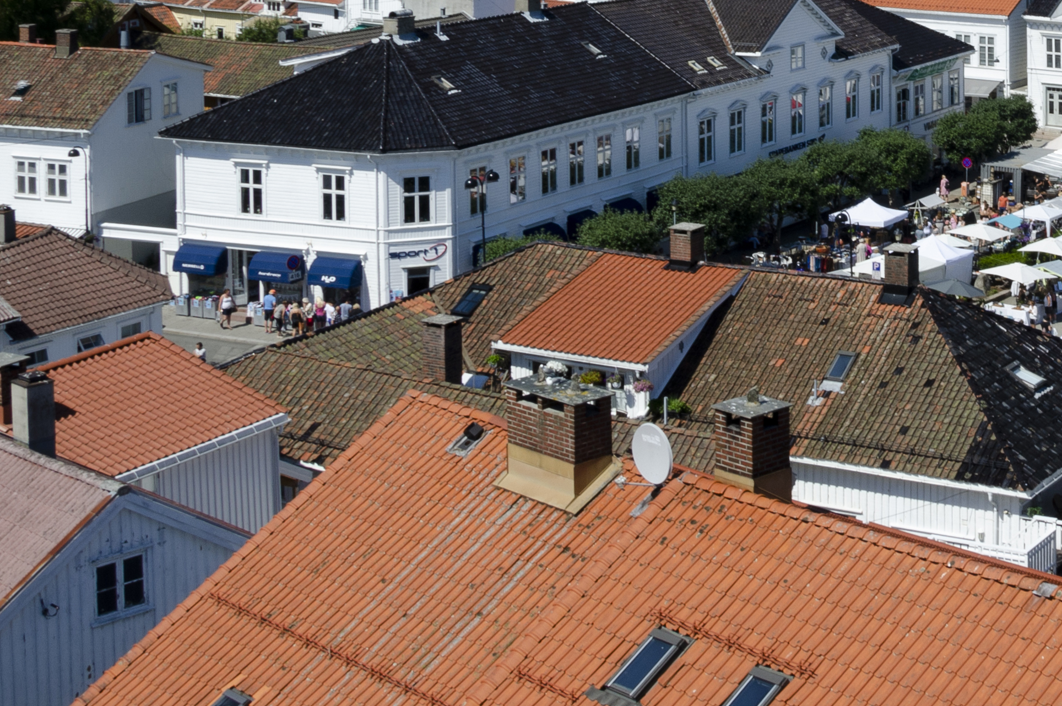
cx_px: 1066
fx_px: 2034
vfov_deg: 19.3
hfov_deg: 27.5
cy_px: 49
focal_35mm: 69
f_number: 14
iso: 100
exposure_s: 1/125
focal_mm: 18
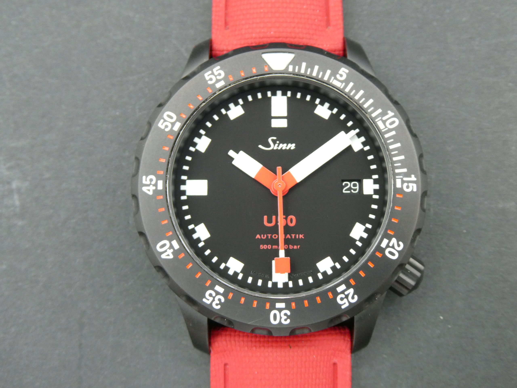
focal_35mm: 47
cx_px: 258
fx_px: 702
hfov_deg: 40.4
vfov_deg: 30.9
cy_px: 194
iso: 500
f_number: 4
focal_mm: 8.4
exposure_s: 1/80
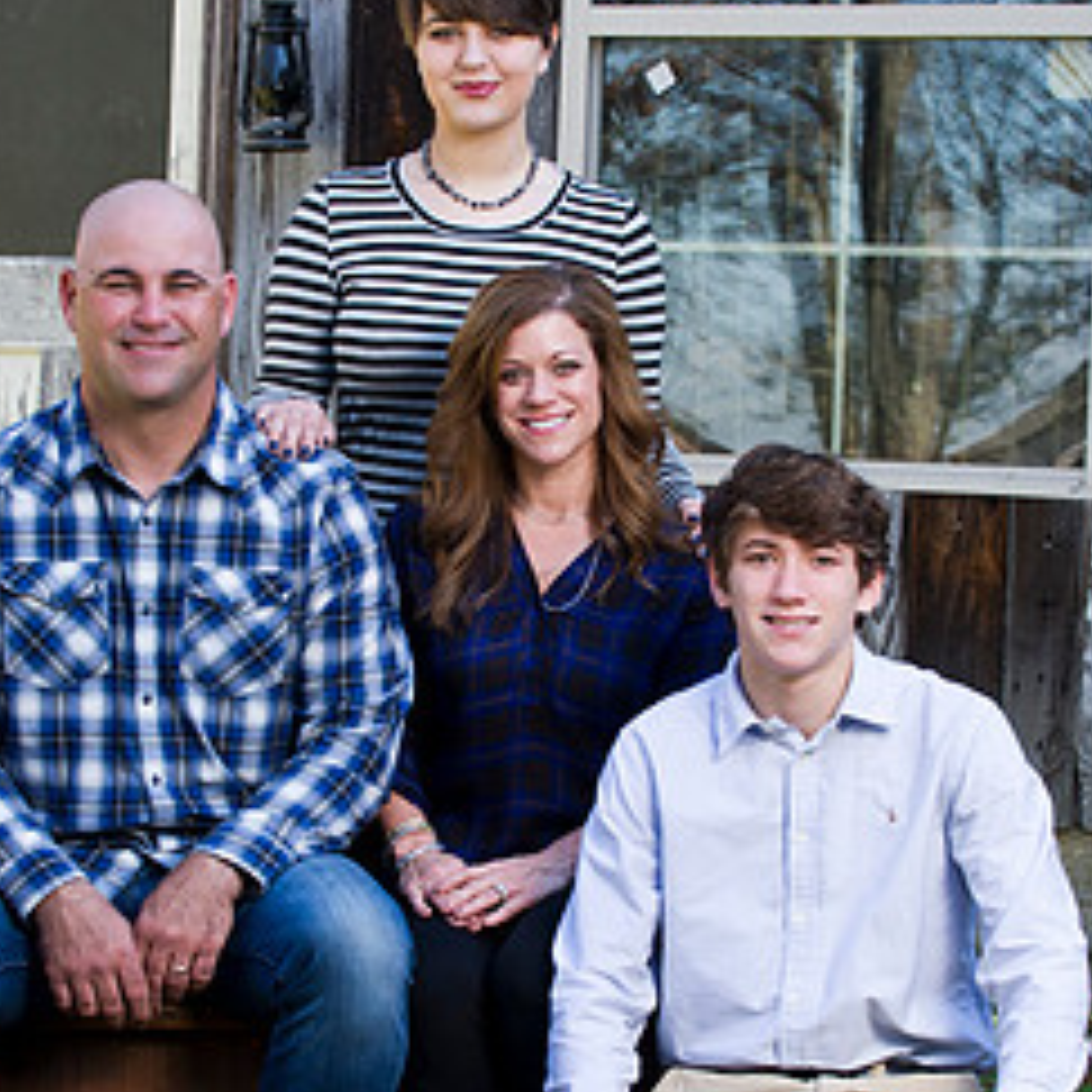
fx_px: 5639
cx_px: 512
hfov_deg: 11.1
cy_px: 629
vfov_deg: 11.1
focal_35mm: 158
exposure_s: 1/125
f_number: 6.3
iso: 400
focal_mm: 78
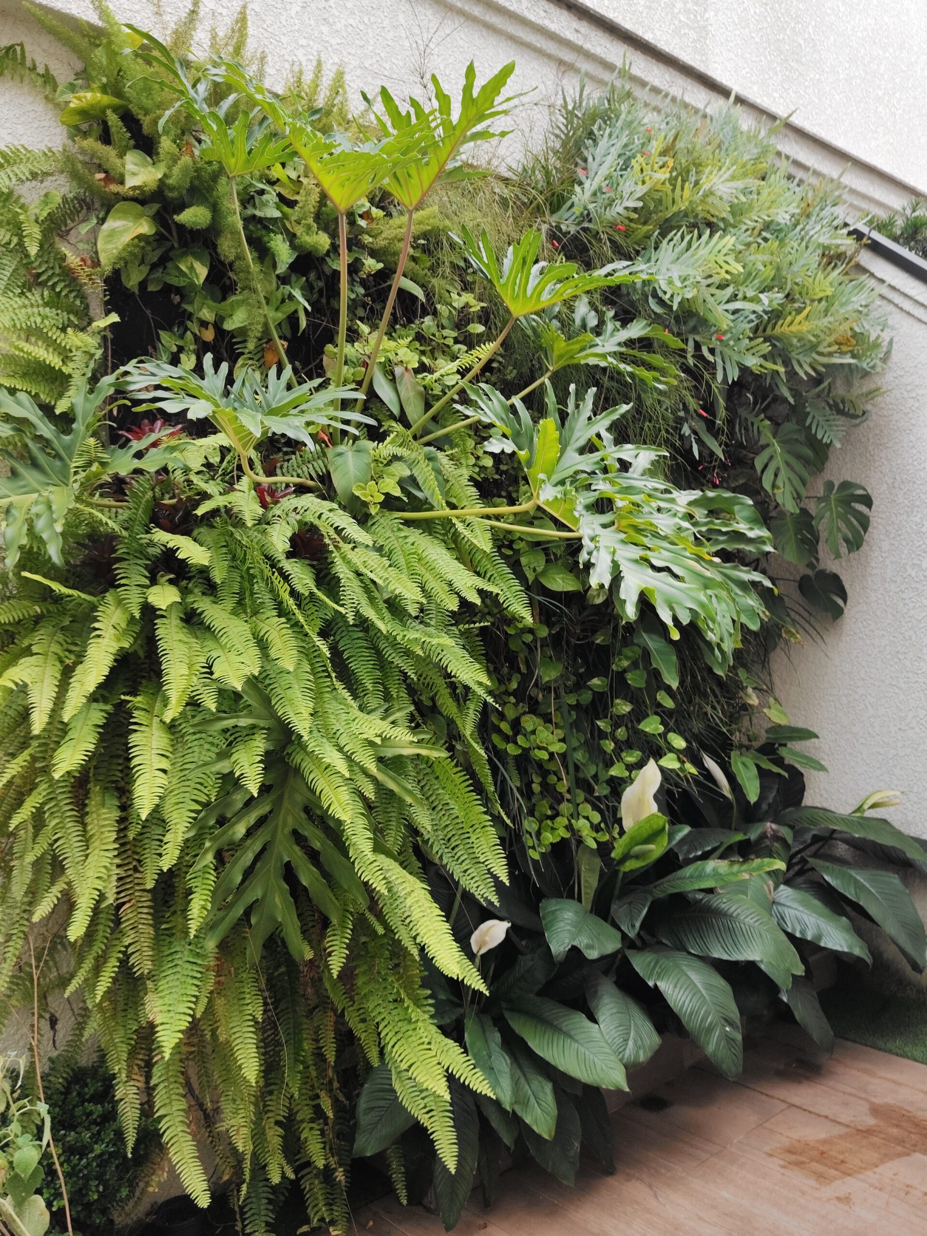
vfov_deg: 73.9
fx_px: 821
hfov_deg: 58.9
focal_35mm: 23
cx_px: 464
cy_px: 618
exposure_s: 1/55
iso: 50
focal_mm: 5.59
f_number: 1.88
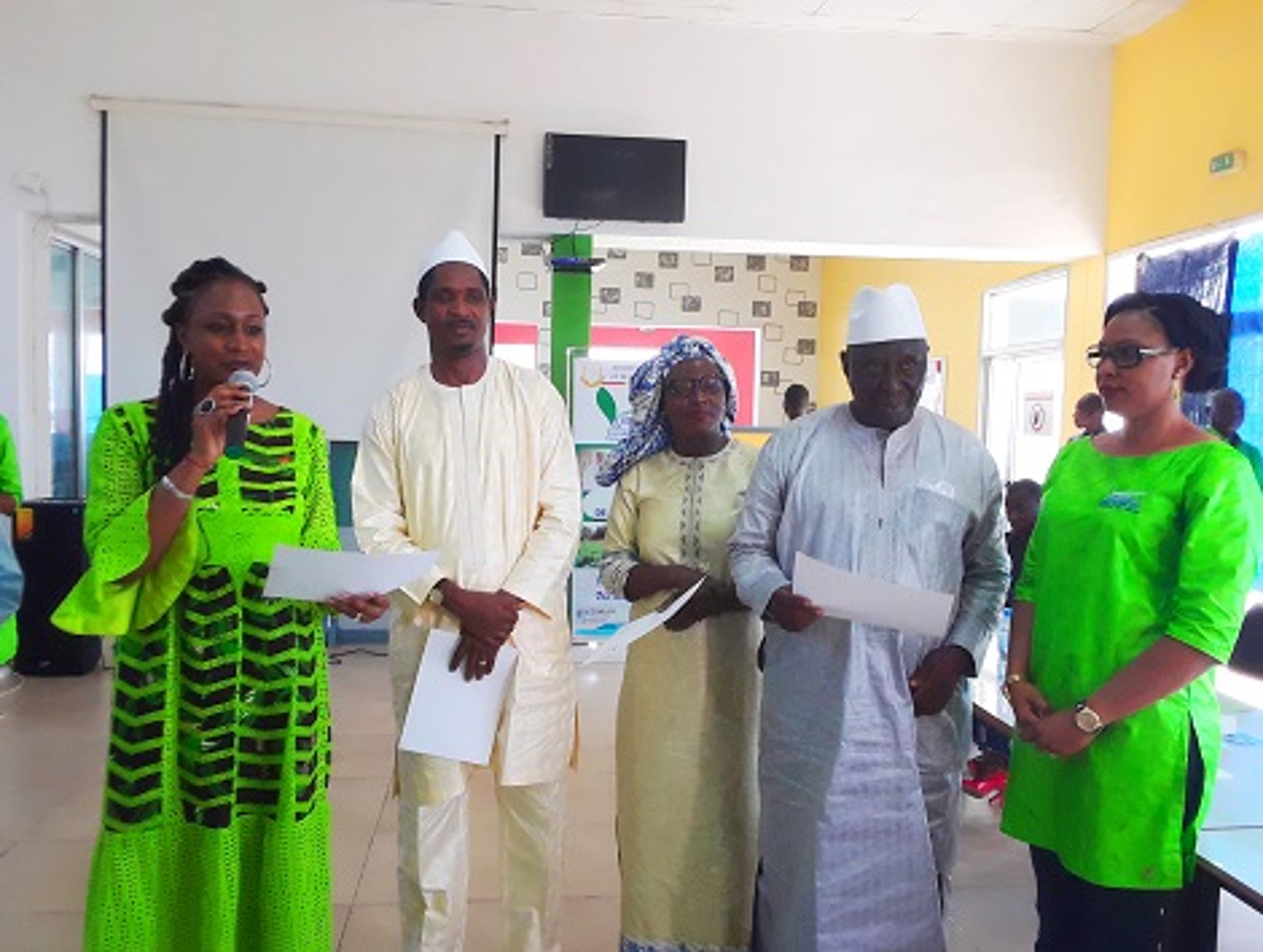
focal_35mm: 30
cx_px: 632
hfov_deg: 59.9
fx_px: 1096
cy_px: 476
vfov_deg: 46.9
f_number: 1.9
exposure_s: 1/50
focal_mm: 2.2
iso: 100
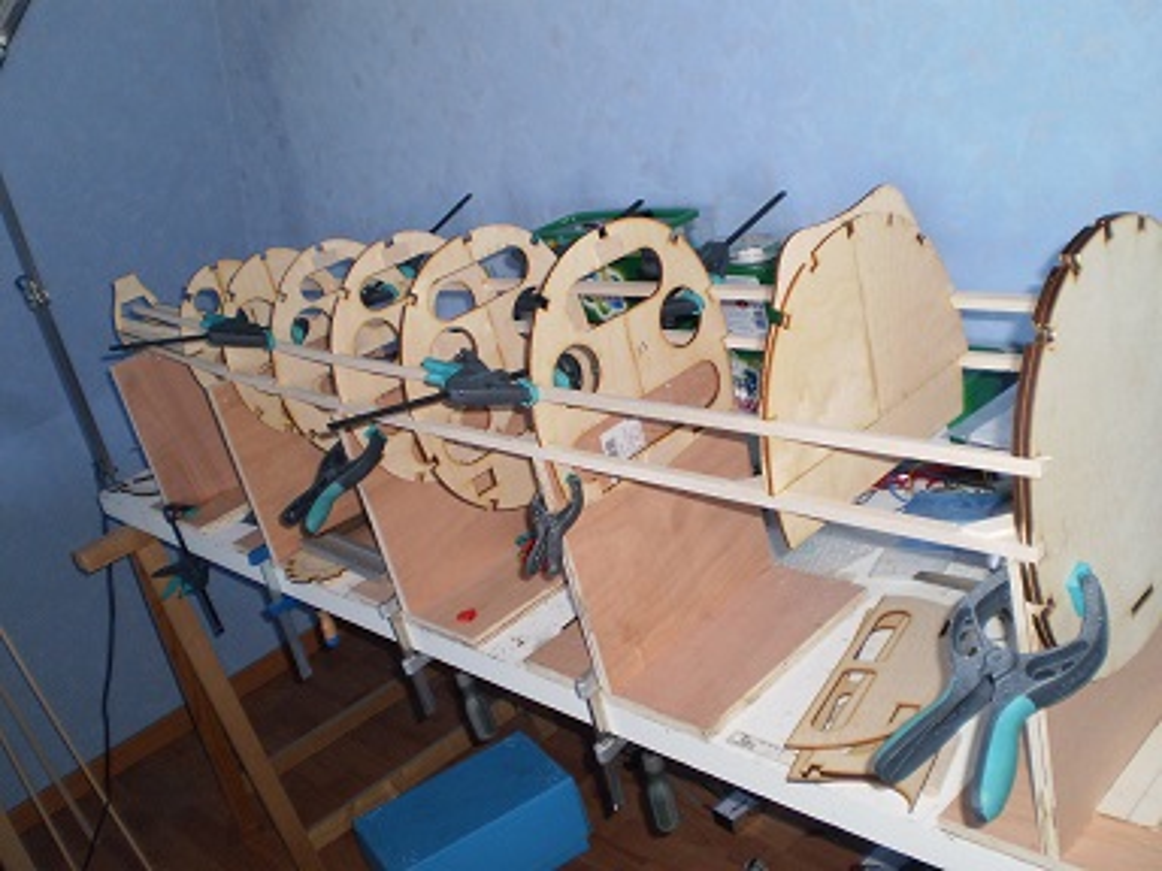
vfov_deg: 39.7
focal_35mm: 36
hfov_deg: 51.4
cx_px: 581
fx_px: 1208
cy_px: 436
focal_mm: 6.3
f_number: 3.1
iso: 125
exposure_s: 1/30
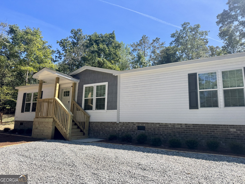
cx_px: 122
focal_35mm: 24
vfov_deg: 56.8
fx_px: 170
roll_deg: -1.8
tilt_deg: +10.1
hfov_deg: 71.6
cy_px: 92
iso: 80
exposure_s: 1/2710
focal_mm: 6.76
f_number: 1.78
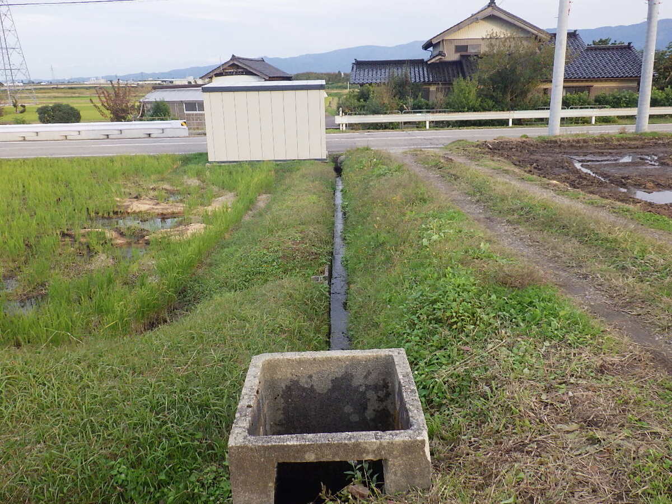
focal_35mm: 28
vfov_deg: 49.7
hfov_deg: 63.4
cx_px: 336
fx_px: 544
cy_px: 252
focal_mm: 5
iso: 250
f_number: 4.2
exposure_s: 1/160
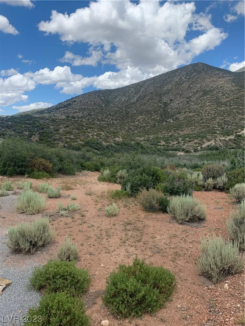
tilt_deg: -5.9
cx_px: 122
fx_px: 245
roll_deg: -2.6
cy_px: 163
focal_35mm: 26
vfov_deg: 67.3
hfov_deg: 53.1
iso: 25
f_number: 1.8
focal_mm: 4.25
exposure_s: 1/1845
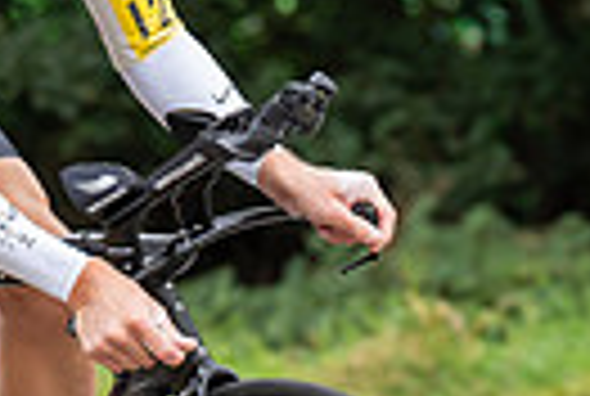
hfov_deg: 3.8
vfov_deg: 2.5
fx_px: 8985
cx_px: -5
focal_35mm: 547
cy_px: 133
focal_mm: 124
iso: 800
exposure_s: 1/1000
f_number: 4
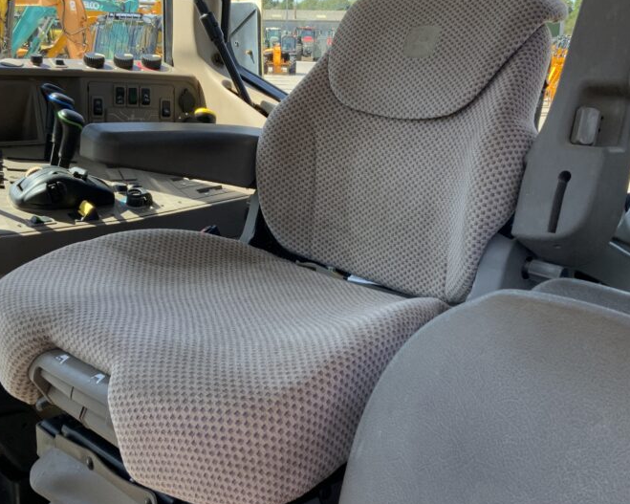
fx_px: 820
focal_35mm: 44
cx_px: 312
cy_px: 226
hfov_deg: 42.0
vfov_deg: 34.1
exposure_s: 1/187
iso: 16
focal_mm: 3
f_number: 1.8
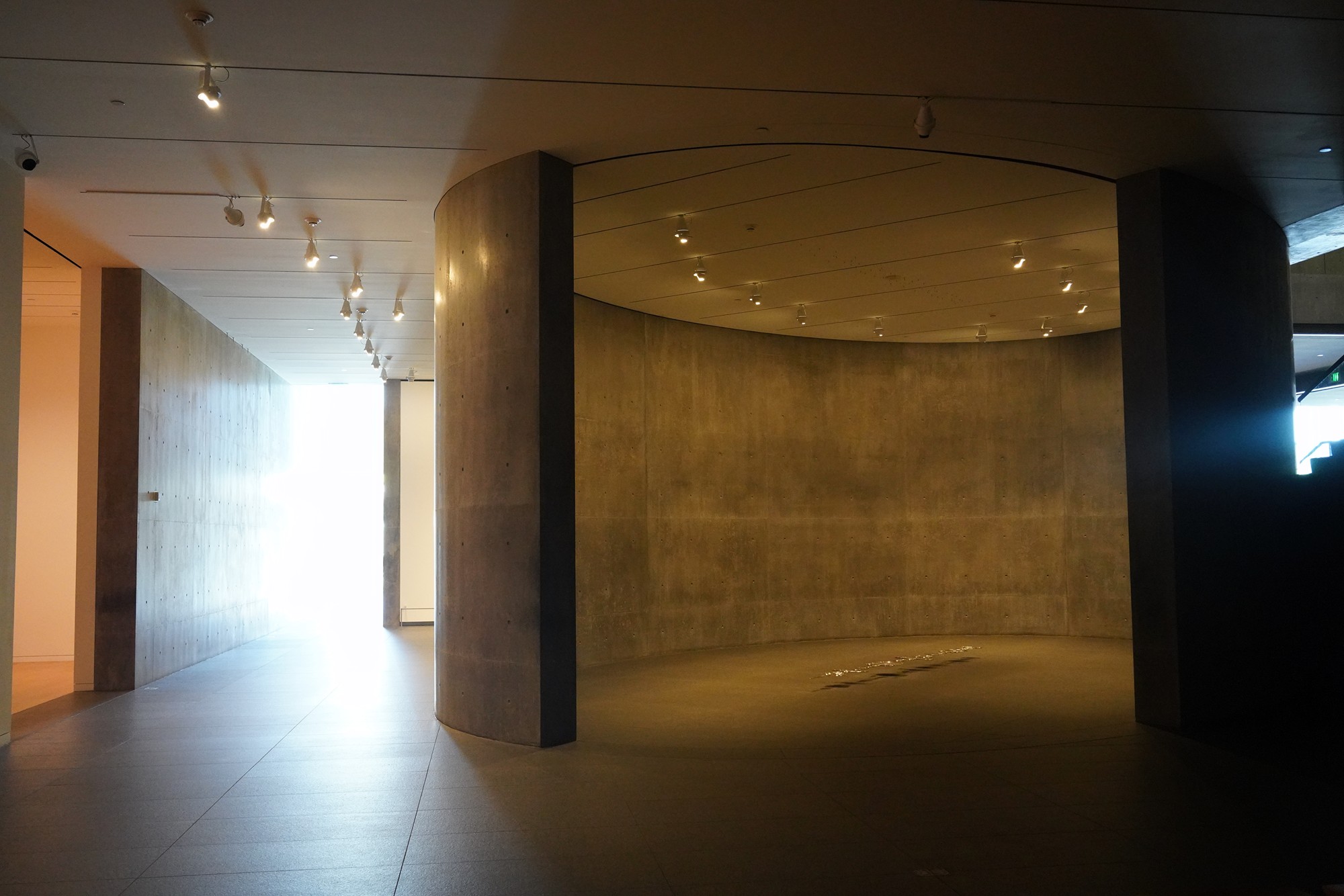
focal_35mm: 33
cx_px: 672
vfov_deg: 40.0
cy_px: 448
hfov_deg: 57.2
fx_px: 1232
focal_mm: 33
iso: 8000
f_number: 4.5
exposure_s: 1/100
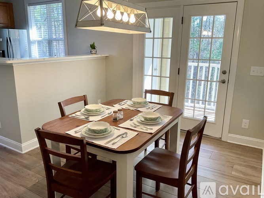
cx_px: 132
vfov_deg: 48.2
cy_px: 99
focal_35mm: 29
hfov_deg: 61.7
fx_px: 221
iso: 40
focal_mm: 3
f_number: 1.8
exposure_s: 1/120
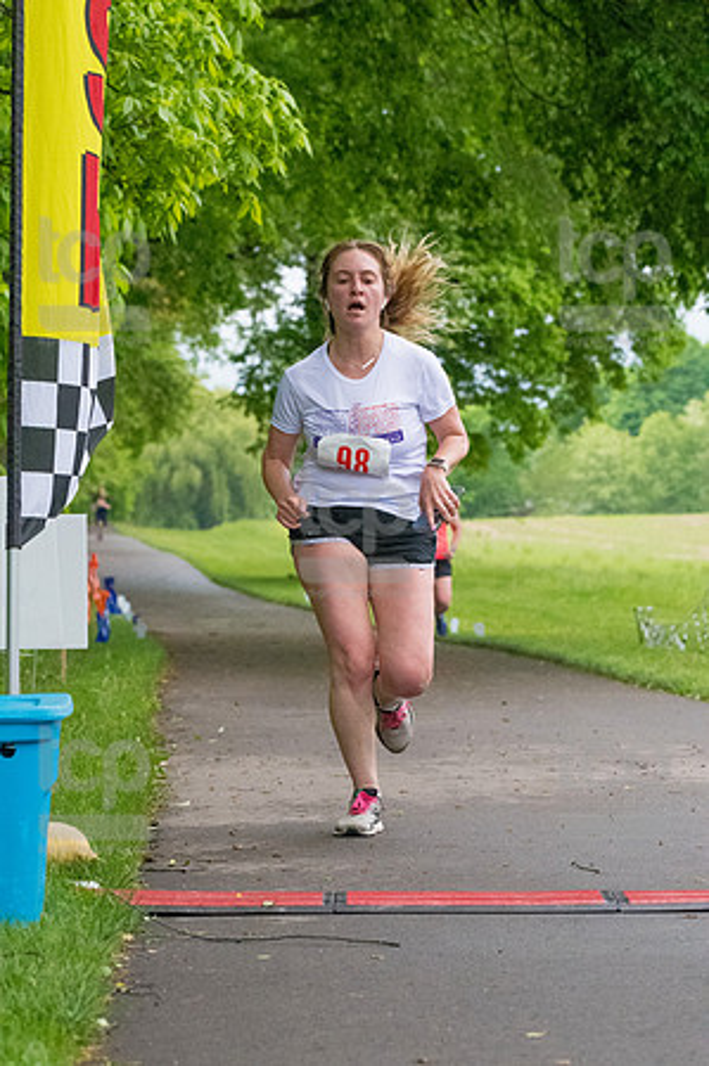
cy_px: 533
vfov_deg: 13.7
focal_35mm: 150
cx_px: 354
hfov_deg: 9.1
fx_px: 4441
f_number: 5.6
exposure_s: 1/1250
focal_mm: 100
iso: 6400
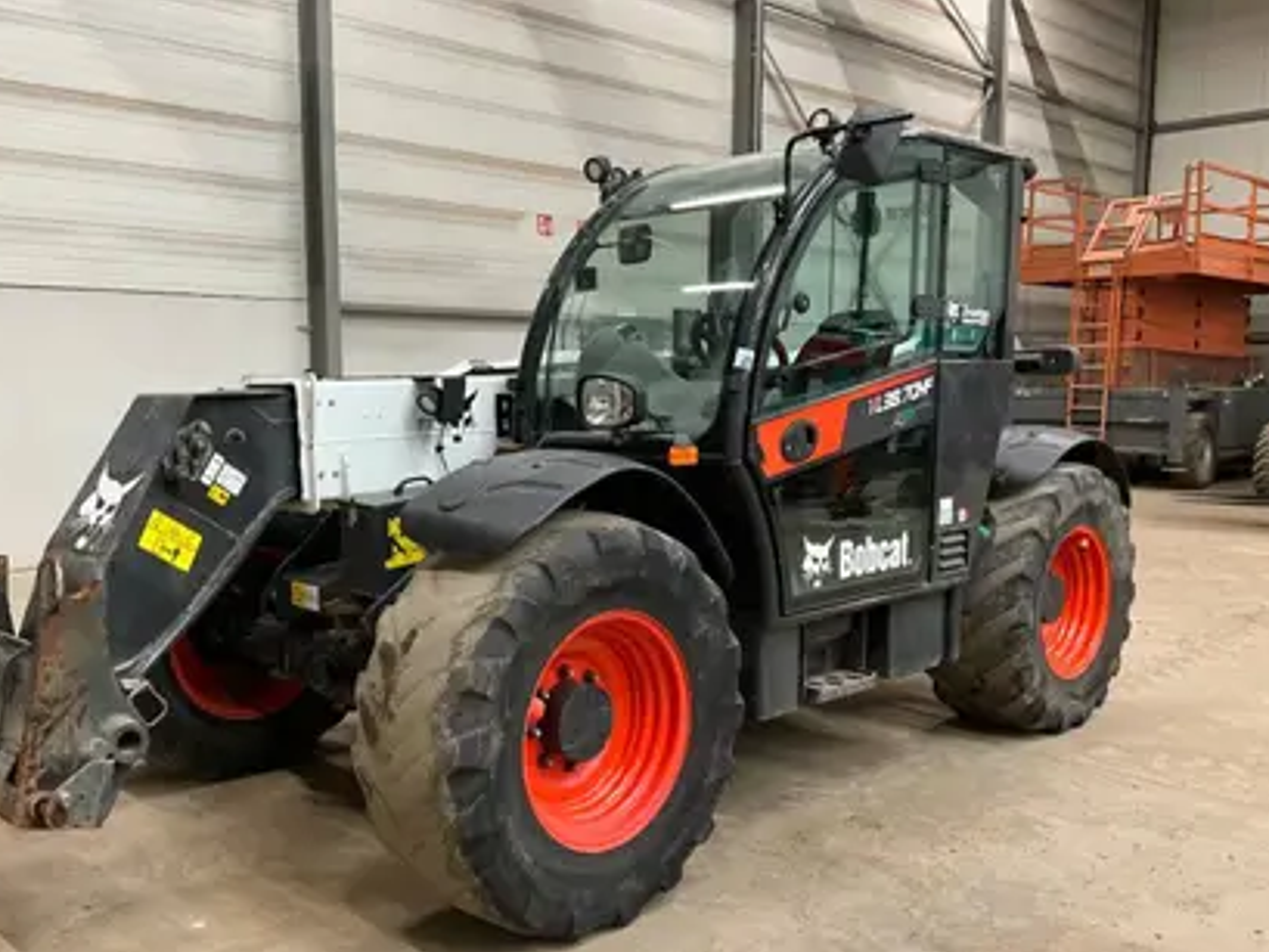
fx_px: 1247
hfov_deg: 53.8
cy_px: 555
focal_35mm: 34
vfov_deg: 41.7
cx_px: 549
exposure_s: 1/60
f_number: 1.8
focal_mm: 3
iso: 200
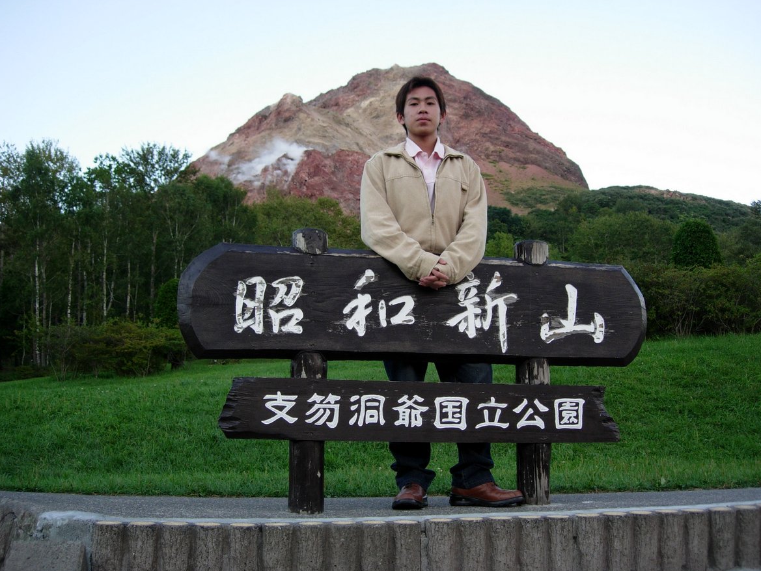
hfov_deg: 47.9
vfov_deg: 36.8
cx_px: 385
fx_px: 857
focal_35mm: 39
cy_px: 288
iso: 64
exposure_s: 1/166
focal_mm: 7.8
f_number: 2.8
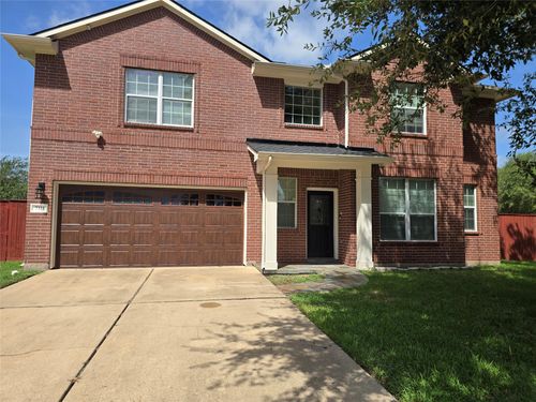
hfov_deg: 73.9
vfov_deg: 58.9
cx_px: 268
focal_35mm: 23
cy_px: 201
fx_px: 356
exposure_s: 1/736
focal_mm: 6.3
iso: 12
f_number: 1.7
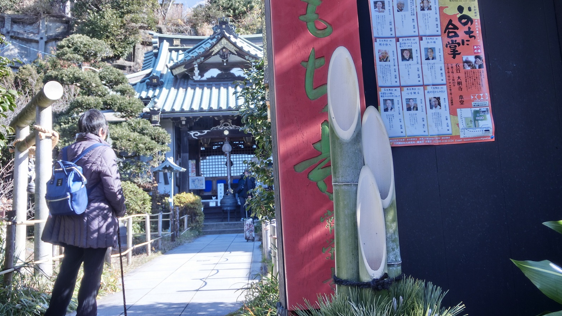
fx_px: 626
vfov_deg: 28.2
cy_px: 113
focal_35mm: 42
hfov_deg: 48.4
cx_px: 281
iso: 80
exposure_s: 1/80
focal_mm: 6.67
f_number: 3.9
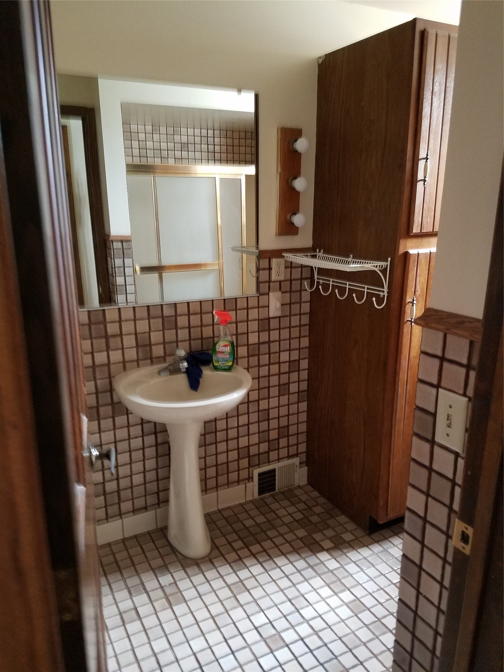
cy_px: 336
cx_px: 252
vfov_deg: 67.3
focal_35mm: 26
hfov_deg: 53.1
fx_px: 505
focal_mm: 4.2
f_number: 1.7
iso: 250
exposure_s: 1/10
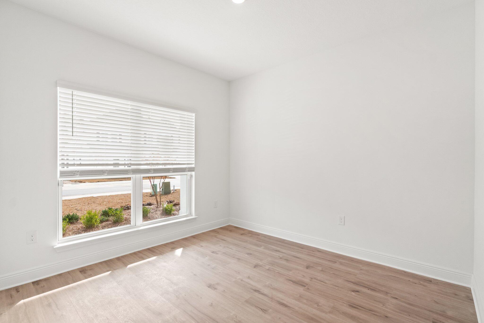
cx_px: 242
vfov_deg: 72.0
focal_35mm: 16
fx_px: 222
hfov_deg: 95.0
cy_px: 162
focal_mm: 11
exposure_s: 1/6
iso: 800
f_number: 8
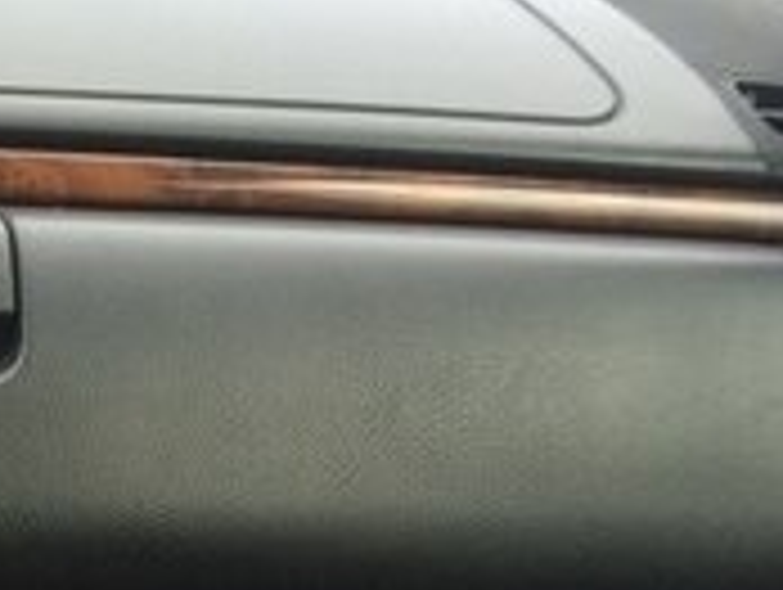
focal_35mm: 110
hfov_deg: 15.2
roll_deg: -2.0
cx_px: -675
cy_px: 601
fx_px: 2492
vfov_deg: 13.3
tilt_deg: -17.5
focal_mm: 4.15
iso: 40
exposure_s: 1/100
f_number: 2.2
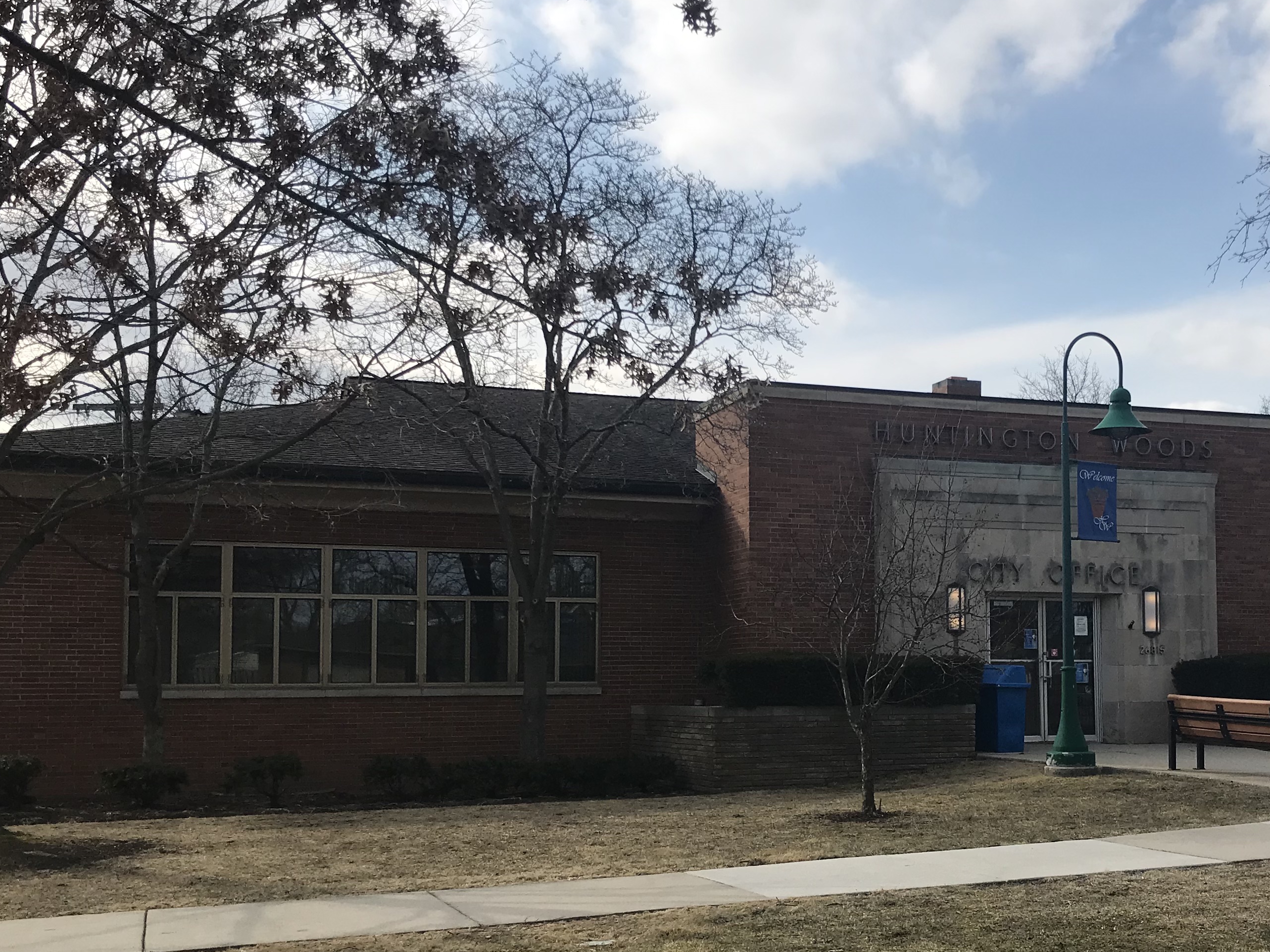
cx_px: 832
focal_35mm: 44
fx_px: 1614
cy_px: 599
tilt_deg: +4.4
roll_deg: +1.0
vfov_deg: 32.7
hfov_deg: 42.5
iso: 20
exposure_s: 1/2398
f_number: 1.8
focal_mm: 3.99
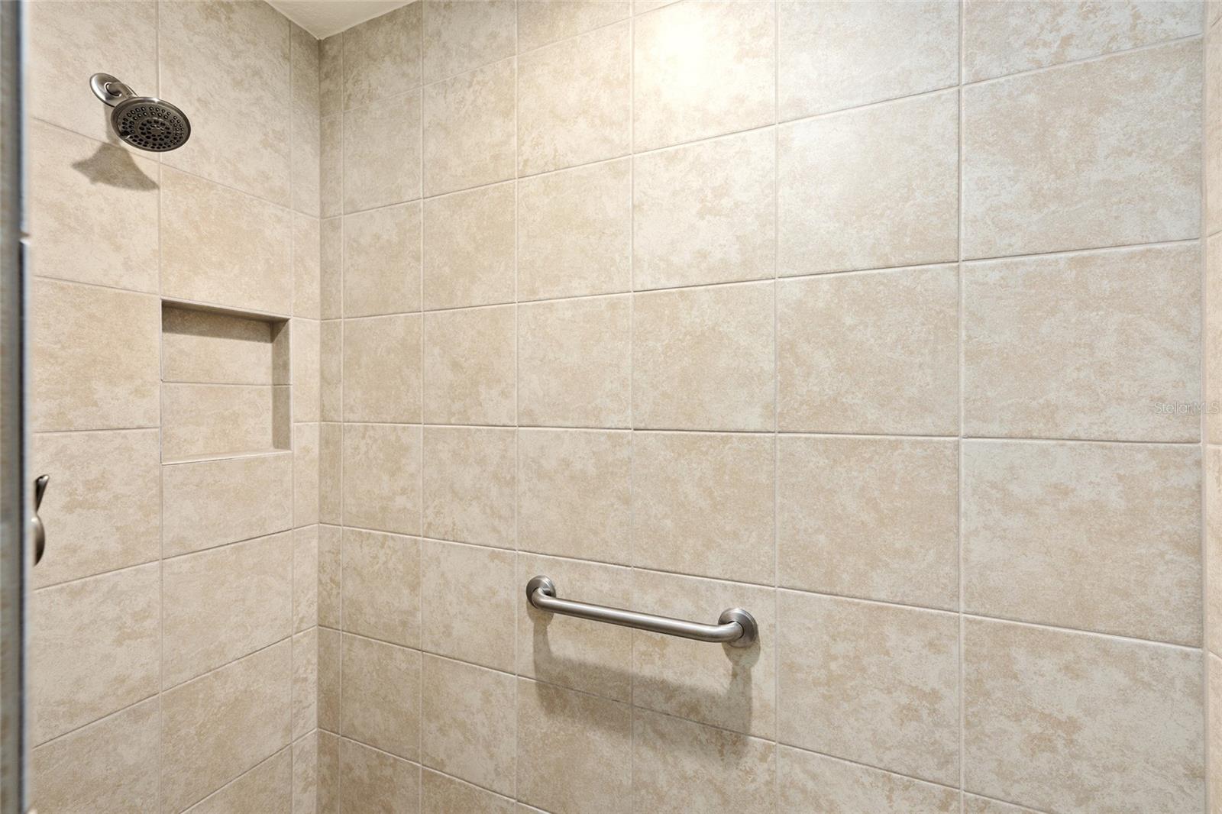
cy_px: 407
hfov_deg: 100.4
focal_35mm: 15
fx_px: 509
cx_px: 611
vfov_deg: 77.3
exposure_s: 1/4
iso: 250
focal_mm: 15
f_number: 7.1
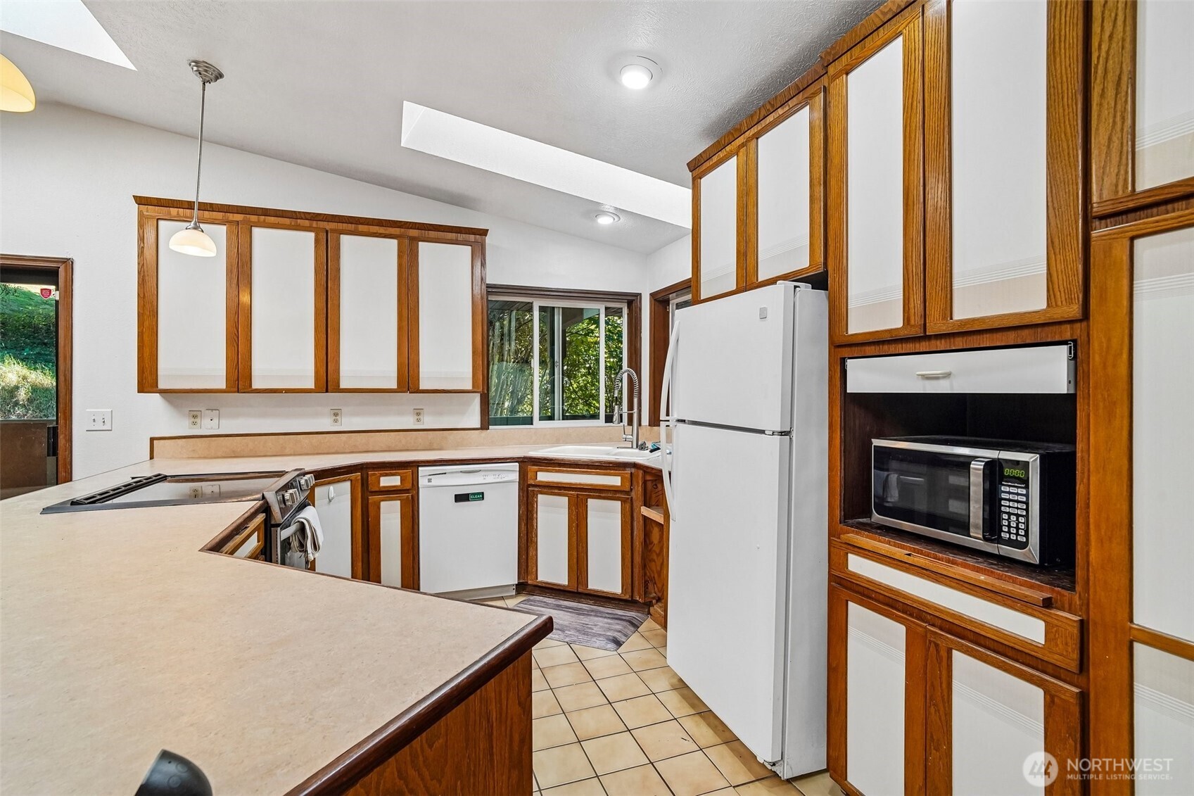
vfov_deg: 73.7
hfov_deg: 96.7
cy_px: 398
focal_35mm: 16
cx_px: 597
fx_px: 531
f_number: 8
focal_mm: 16
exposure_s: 1/80
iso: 1600
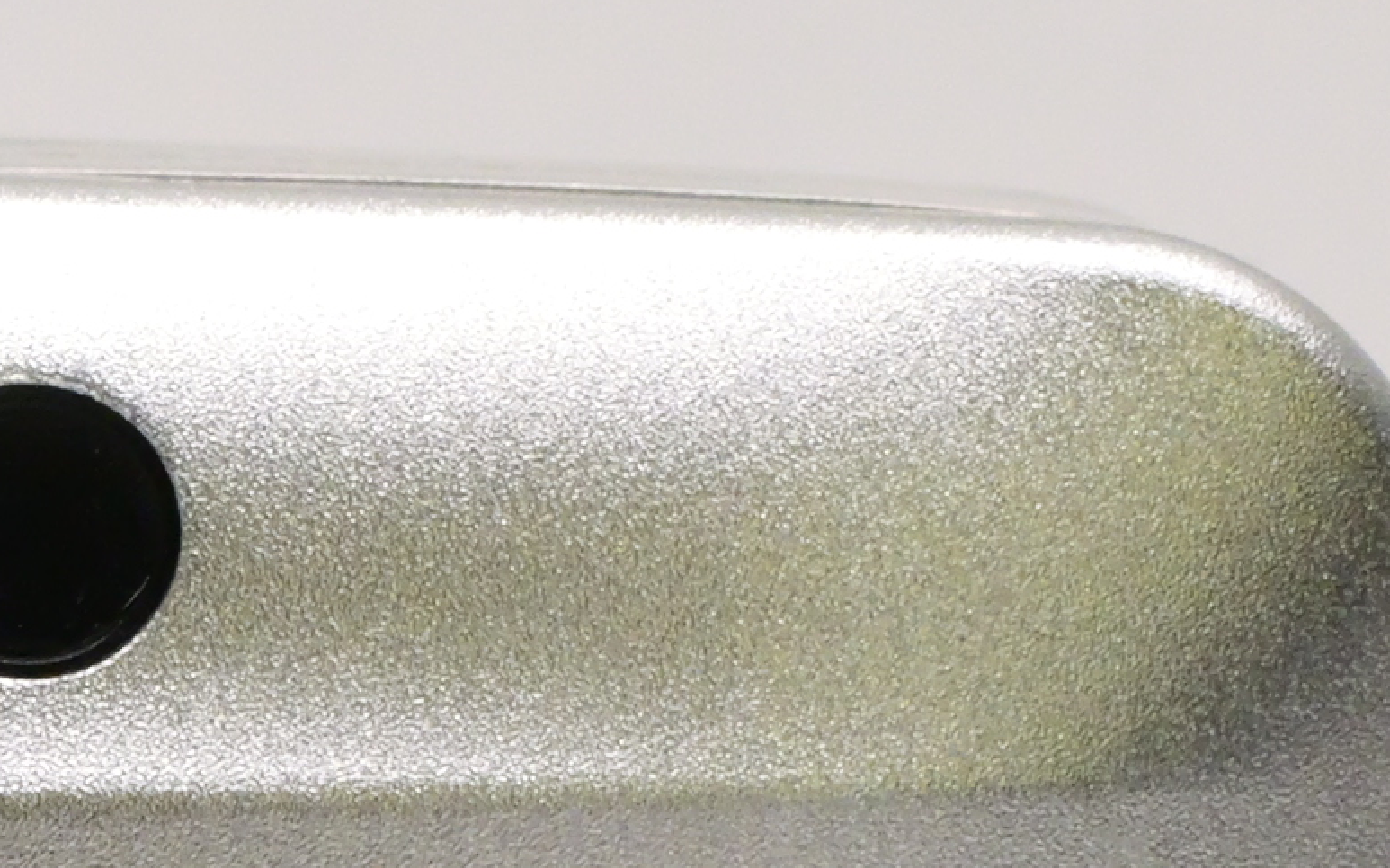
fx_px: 12765
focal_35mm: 337
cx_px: -1304
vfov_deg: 3.8
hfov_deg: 6.1
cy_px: 1988
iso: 1600
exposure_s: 1/100
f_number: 8
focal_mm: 30
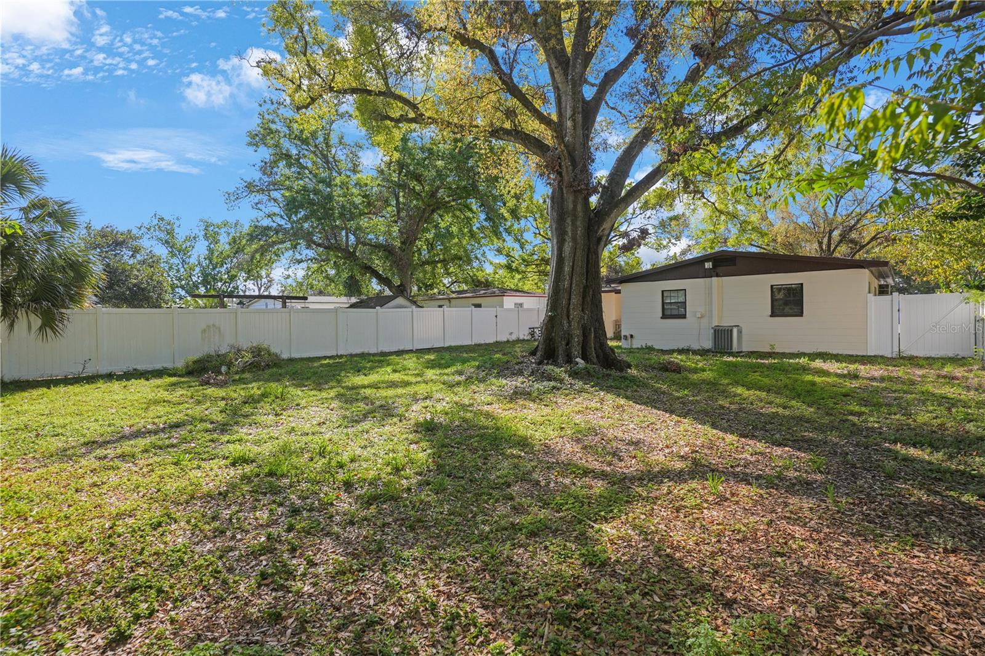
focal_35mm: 17
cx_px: 492
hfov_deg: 93.3
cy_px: 328
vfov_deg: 70.4
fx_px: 465
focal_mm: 17
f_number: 7.1
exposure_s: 1/60
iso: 125
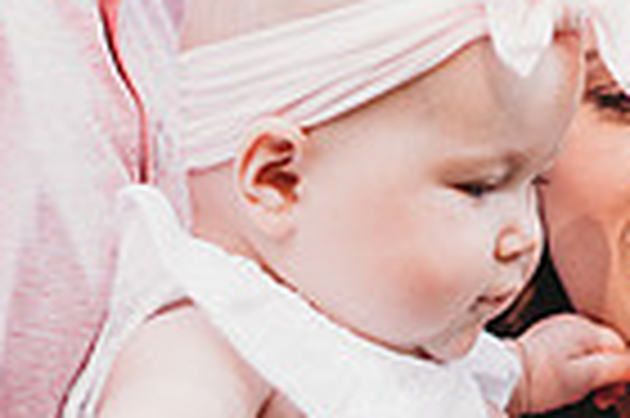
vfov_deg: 3.9
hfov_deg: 5.8
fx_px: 6170
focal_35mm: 353
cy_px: 371
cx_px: 382
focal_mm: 85
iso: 100
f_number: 2.2
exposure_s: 1/250
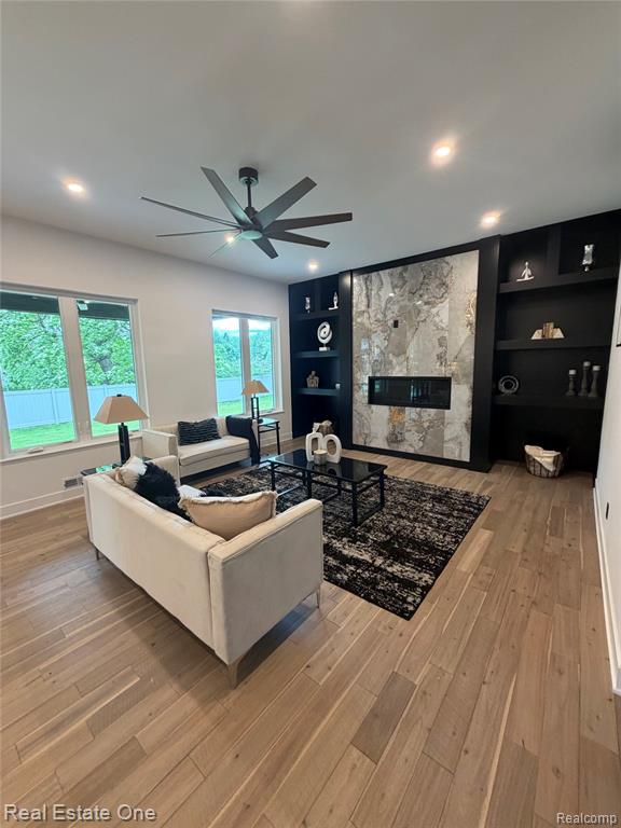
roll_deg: +1.4
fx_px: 335
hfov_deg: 85.7
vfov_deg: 102.1
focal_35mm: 14
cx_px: 310
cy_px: 414
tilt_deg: -7.6
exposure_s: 1/60
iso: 200
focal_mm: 2.22
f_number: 2.2
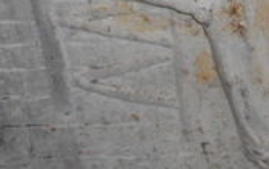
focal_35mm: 151
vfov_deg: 8.6
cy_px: -65
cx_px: 480
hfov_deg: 12.6
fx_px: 1109
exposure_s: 1/25
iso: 200
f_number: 3.7
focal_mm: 4.5
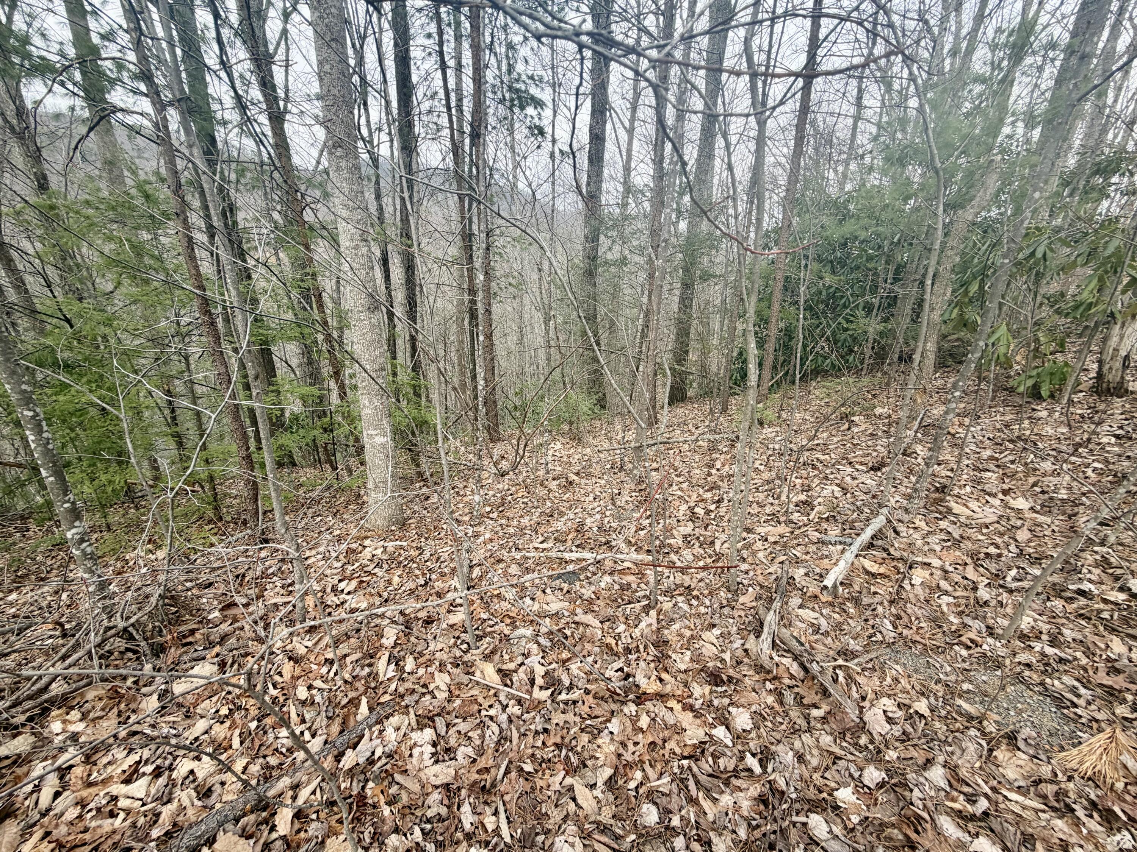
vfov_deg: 85.7
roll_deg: -3.9
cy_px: 426
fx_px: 460
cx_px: 568
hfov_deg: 102.1
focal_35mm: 14
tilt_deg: -18.9
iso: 50
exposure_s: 1/121
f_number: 2.2
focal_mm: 2.22
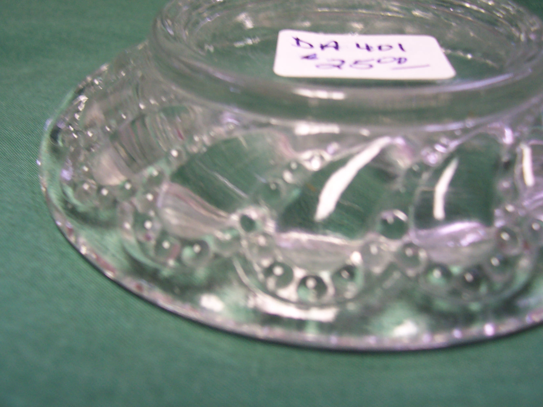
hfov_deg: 50.1
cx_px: 272
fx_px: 580
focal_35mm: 37
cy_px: 204
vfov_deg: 38.7
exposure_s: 1/30
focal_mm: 5.6
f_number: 2.8
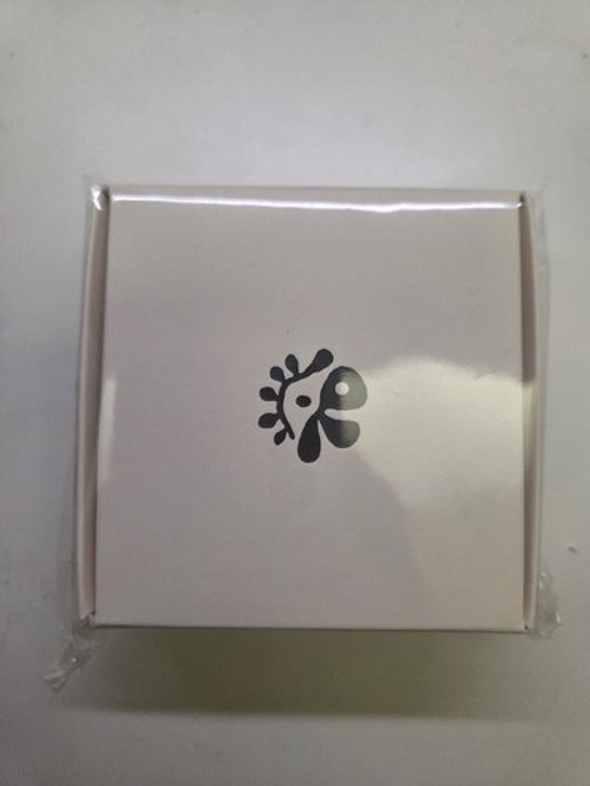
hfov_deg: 58.9
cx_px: 295
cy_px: 393
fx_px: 522
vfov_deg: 73.9
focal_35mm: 23
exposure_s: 1/120
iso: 320
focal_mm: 5.4
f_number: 1.8
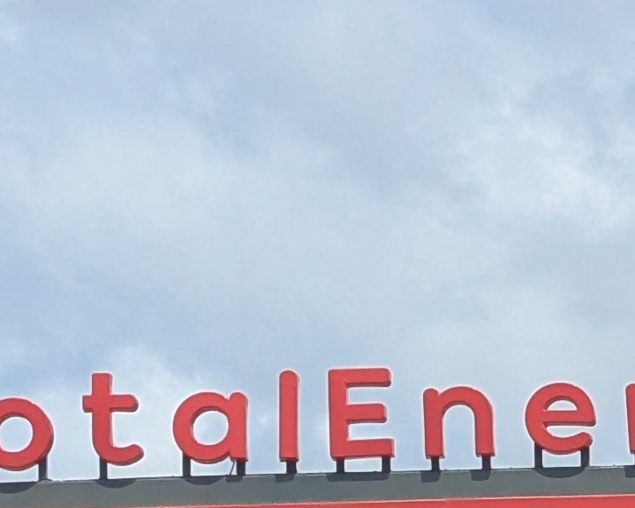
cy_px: 768
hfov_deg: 7.1
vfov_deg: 5.8
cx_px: 1139
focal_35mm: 264
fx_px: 4961
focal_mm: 6.81
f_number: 1.85
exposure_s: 1/2924
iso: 50
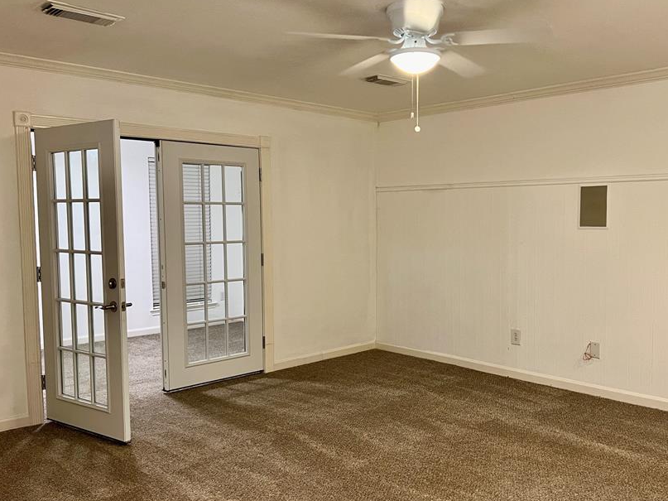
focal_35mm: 33
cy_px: 260
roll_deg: +0.1
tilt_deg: -4.9
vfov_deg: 42.9
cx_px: 394
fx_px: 637
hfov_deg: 55.0
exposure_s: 1/60
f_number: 1.5
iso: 160
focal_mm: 5.7
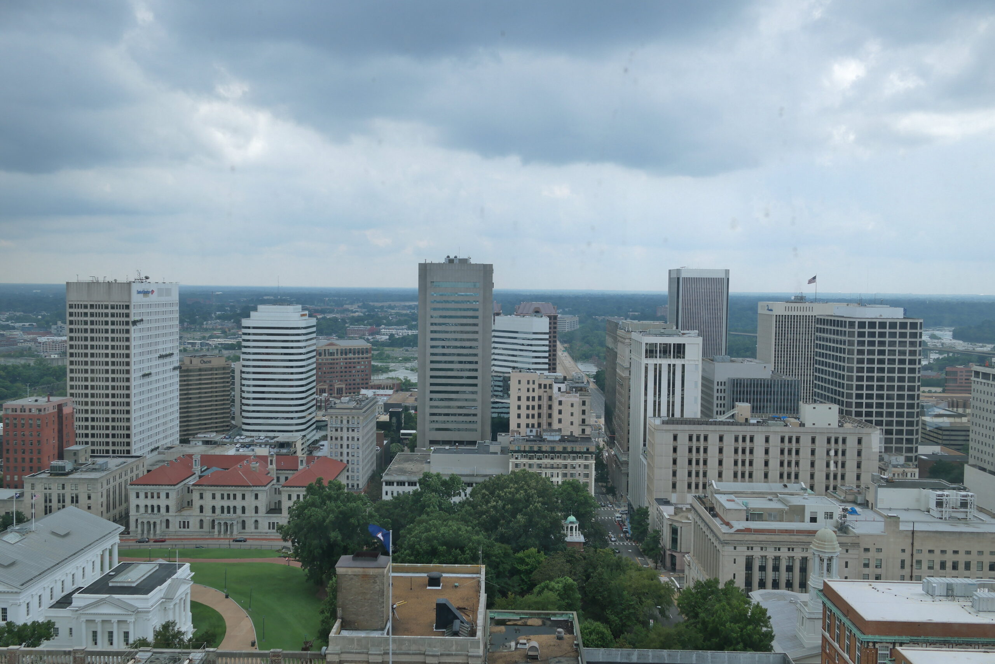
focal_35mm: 30
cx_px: 498
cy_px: 332
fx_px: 829
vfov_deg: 43.6
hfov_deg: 61.9
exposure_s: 1/250
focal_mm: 20
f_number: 6.3
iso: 100
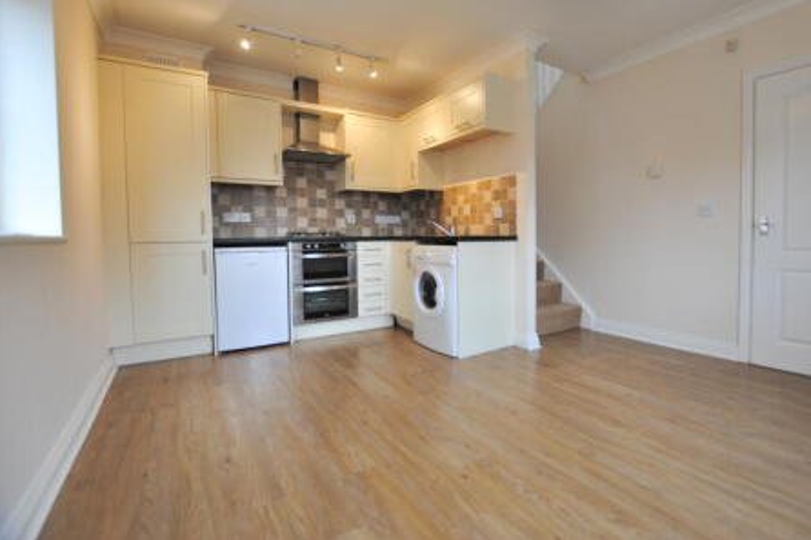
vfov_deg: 73.6
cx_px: 429
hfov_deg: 96.6
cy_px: 255
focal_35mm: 16
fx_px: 360
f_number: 3.5
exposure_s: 1/30
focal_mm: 10
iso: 200
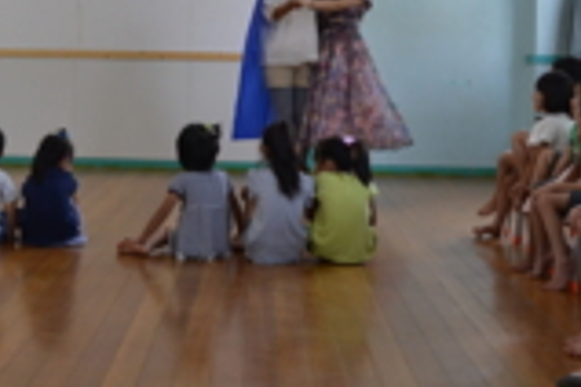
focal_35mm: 83
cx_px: 139
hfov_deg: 24.2
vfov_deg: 16.2
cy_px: 27
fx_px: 1339
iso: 400
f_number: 4.5
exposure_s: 1/80
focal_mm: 22
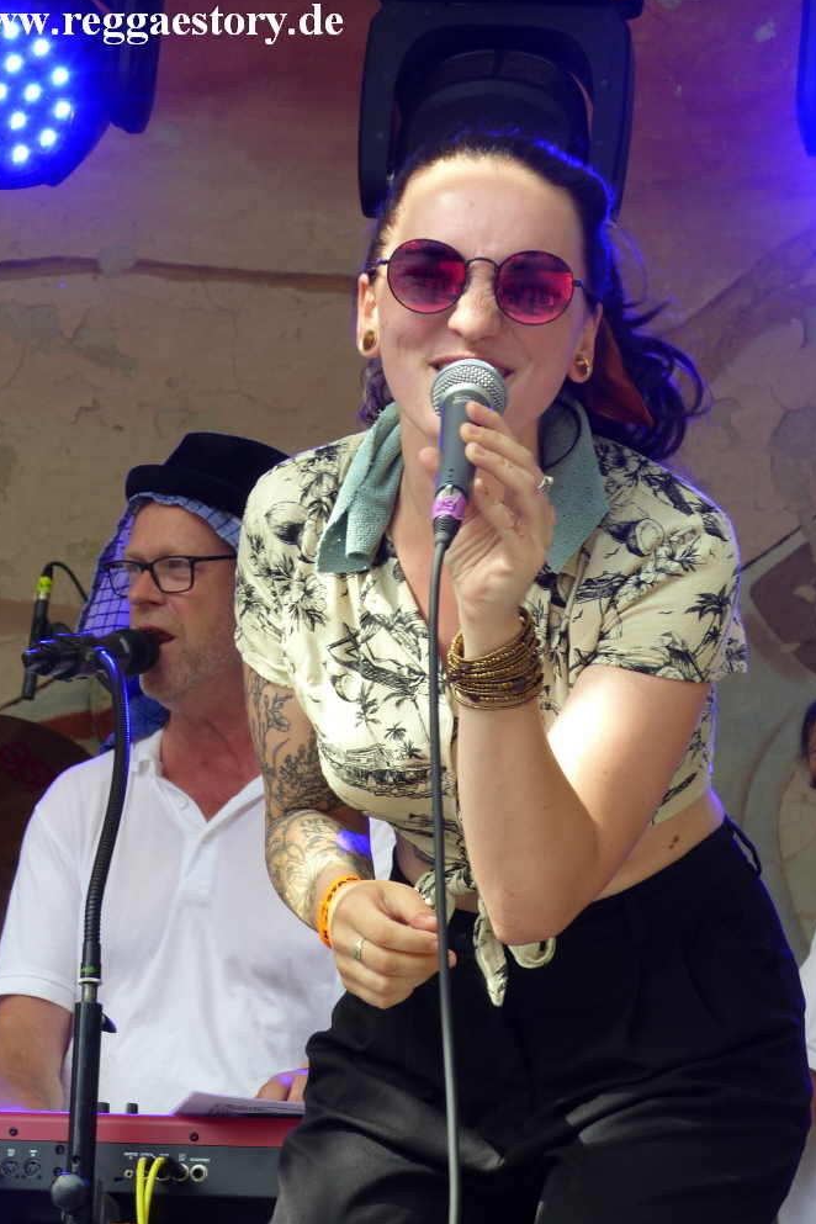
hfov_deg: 10.2
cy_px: 609
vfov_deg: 15.3
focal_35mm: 134
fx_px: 4556
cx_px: 394
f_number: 4
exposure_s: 1/200
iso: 100
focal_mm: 23.1
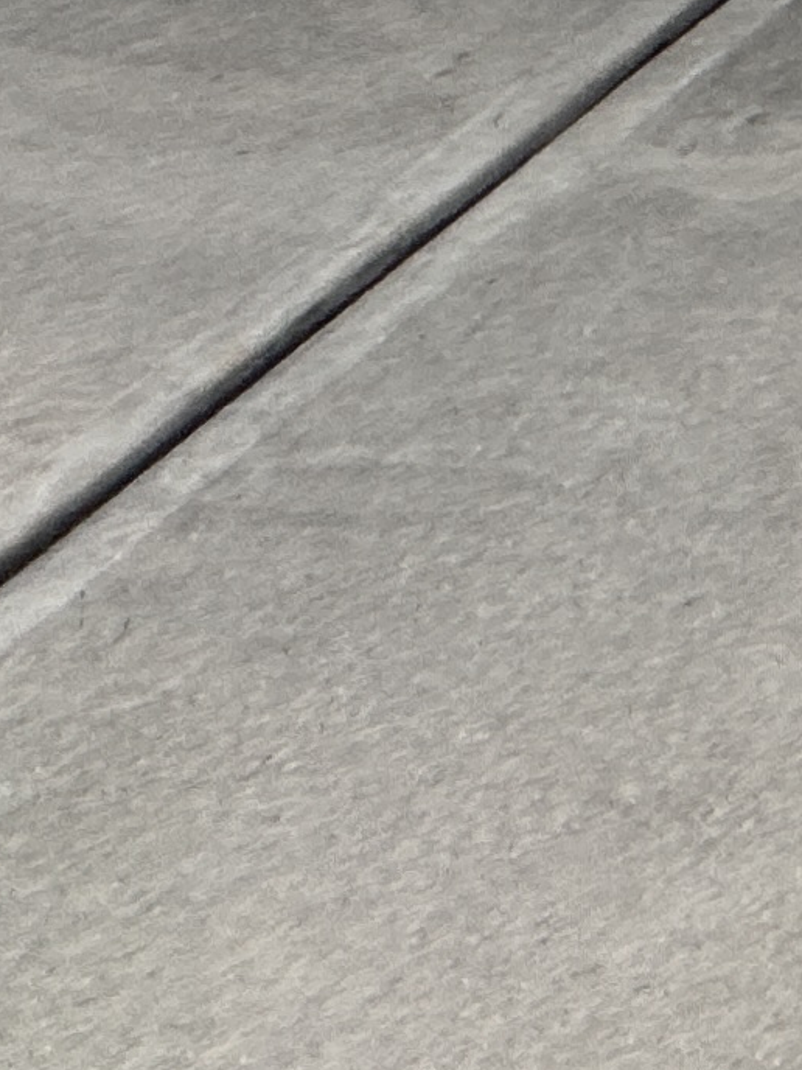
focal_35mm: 82
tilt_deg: -23.4
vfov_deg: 19.3
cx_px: 2768
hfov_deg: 9.7
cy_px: -739
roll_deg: +6.2
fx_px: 2533
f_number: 2.2
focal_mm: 2.22
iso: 40
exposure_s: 1/340
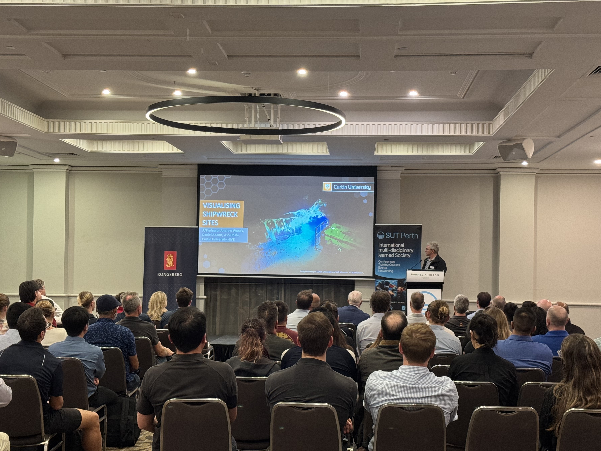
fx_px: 938
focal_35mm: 54
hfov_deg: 35.5
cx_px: 297
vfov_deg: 27.0
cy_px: 249
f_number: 1.78
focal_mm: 6.76
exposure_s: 1/33
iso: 250
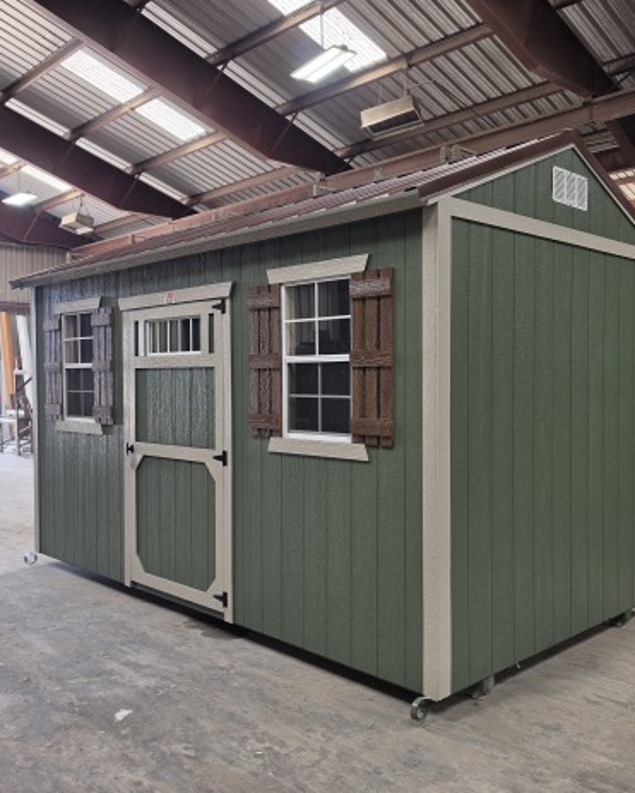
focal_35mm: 31
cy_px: 402
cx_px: 397
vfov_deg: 57.1
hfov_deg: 46.7
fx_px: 728
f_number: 1.4
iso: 32
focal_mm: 6.5
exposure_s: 1/180
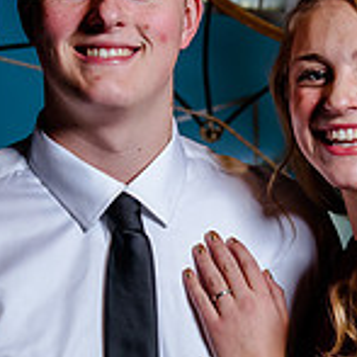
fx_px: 1879
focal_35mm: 161
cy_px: 161
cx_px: 265
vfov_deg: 10.9
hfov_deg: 10.8
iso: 400
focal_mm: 40
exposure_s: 1/125
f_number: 4
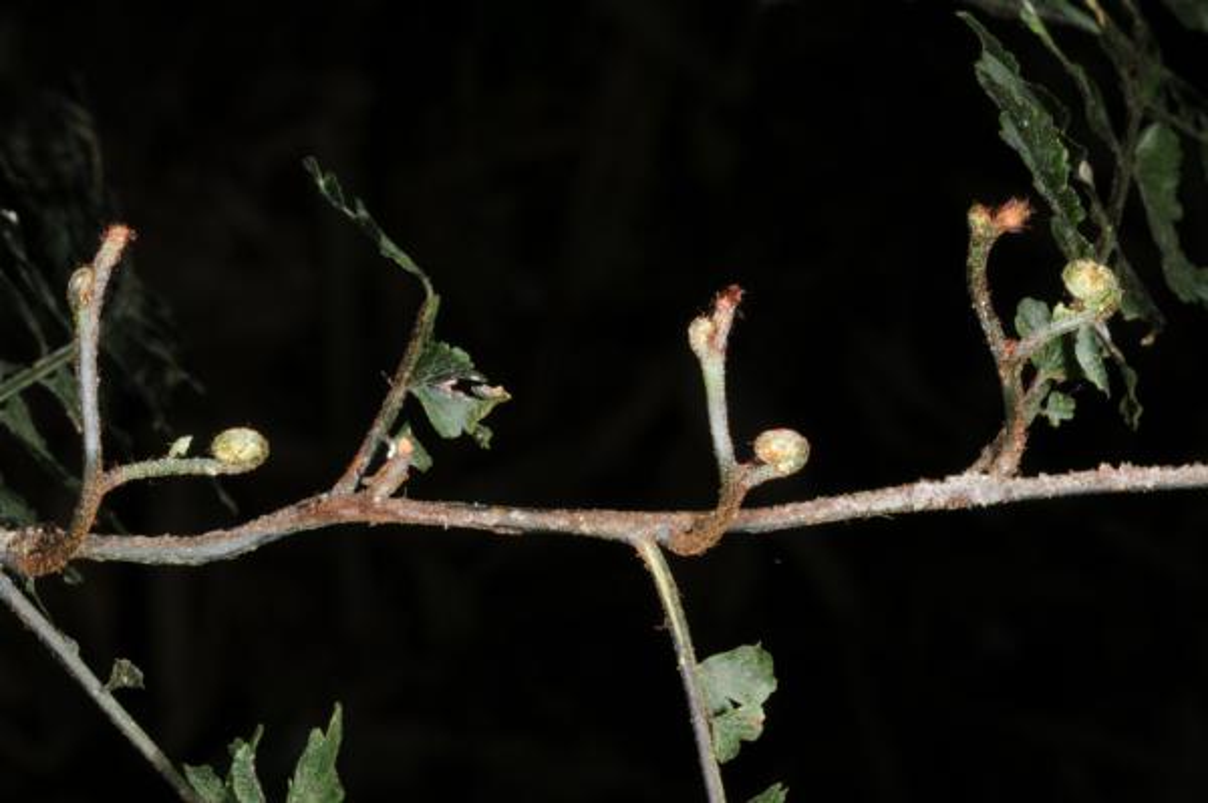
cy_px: 402
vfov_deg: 15.2
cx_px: 604
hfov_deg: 22.6
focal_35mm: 90
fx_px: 3017
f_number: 32
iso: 200
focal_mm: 60
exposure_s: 1/60
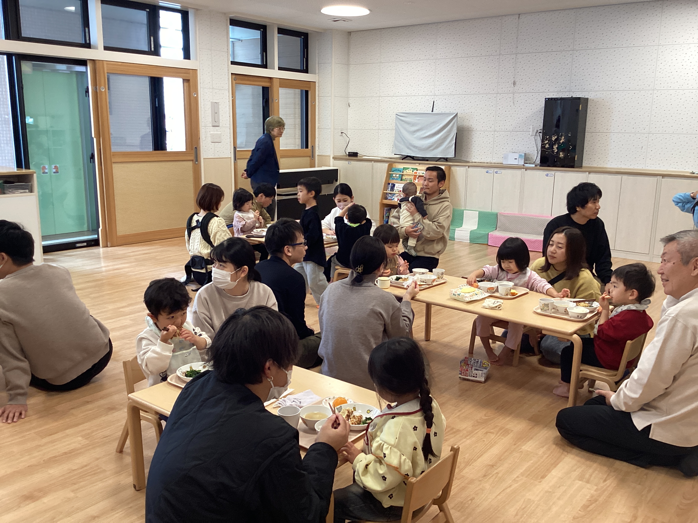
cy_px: 262
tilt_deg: -12.4
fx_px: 625
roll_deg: -0.2
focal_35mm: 31
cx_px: 349
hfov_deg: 58.4
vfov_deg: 45.4
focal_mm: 3.3
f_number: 2.4
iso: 125
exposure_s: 1/60
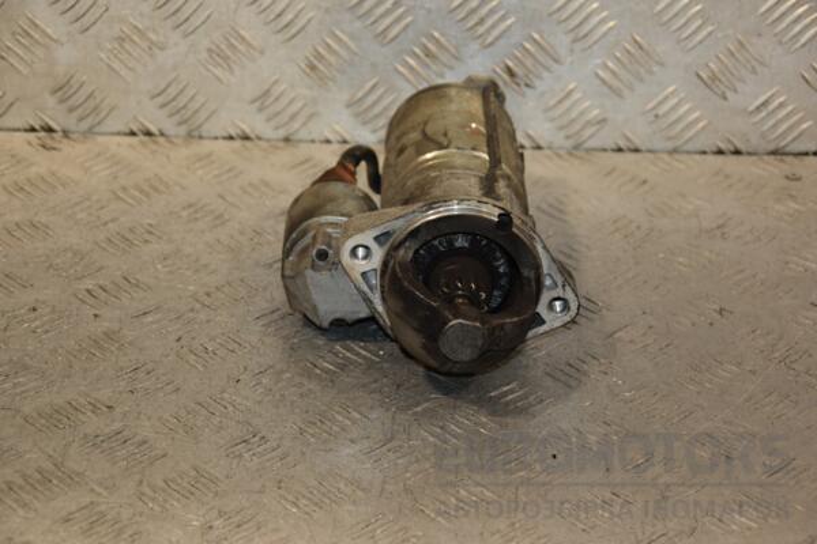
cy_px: 272
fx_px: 1974
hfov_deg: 23.4
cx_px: 408
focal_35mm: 87
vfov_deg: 15.7
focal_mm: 58
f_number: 5
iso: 800
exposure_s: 1/200
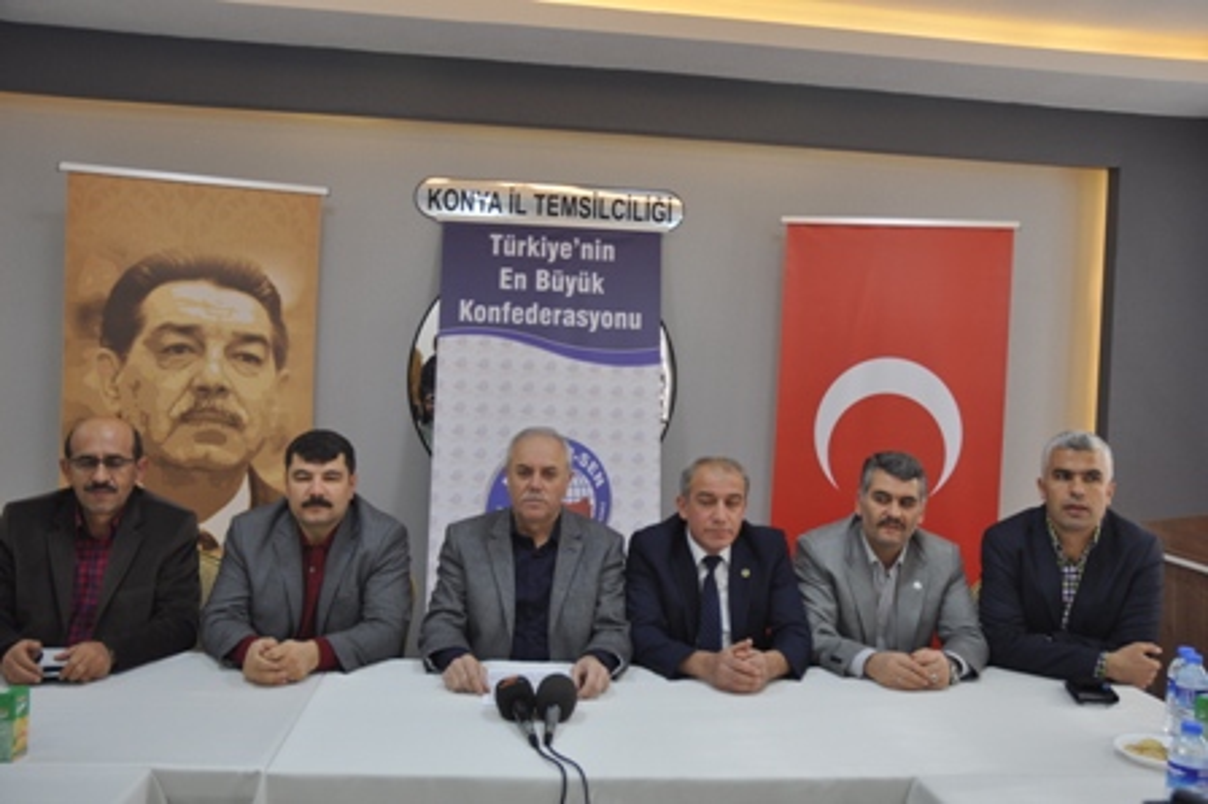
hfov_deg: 57.3
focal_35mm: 33
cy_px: 402
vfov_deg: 39.9
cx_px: 604
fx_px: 1106
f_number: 4
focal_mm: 22
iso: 400
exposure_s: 1/60
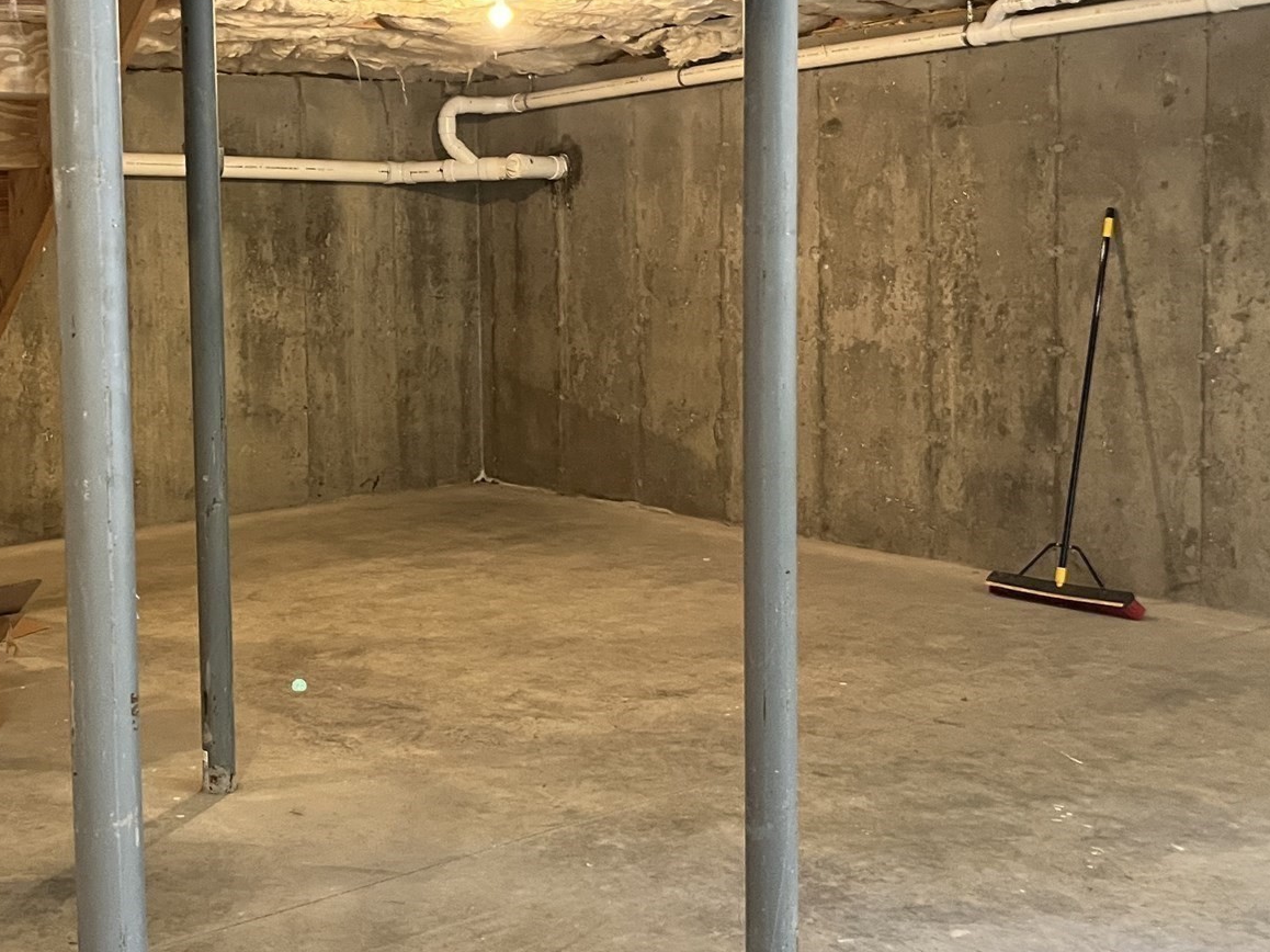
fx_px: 1687
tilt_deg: -3.3
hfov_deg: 40.4
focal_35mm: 46
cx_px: 368
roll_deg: +2.0
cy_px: 338
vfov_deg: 31.3
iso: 500
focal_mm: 5.1
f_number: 1.6
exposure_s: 1/40
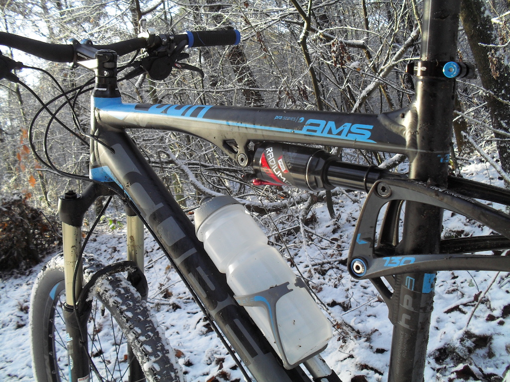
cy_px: 191
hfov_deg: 52.6
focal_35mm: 35
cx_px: 255
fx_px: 516
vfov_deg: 40.7
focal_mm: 6.3
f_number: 3.2
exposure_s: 1/125
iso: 100
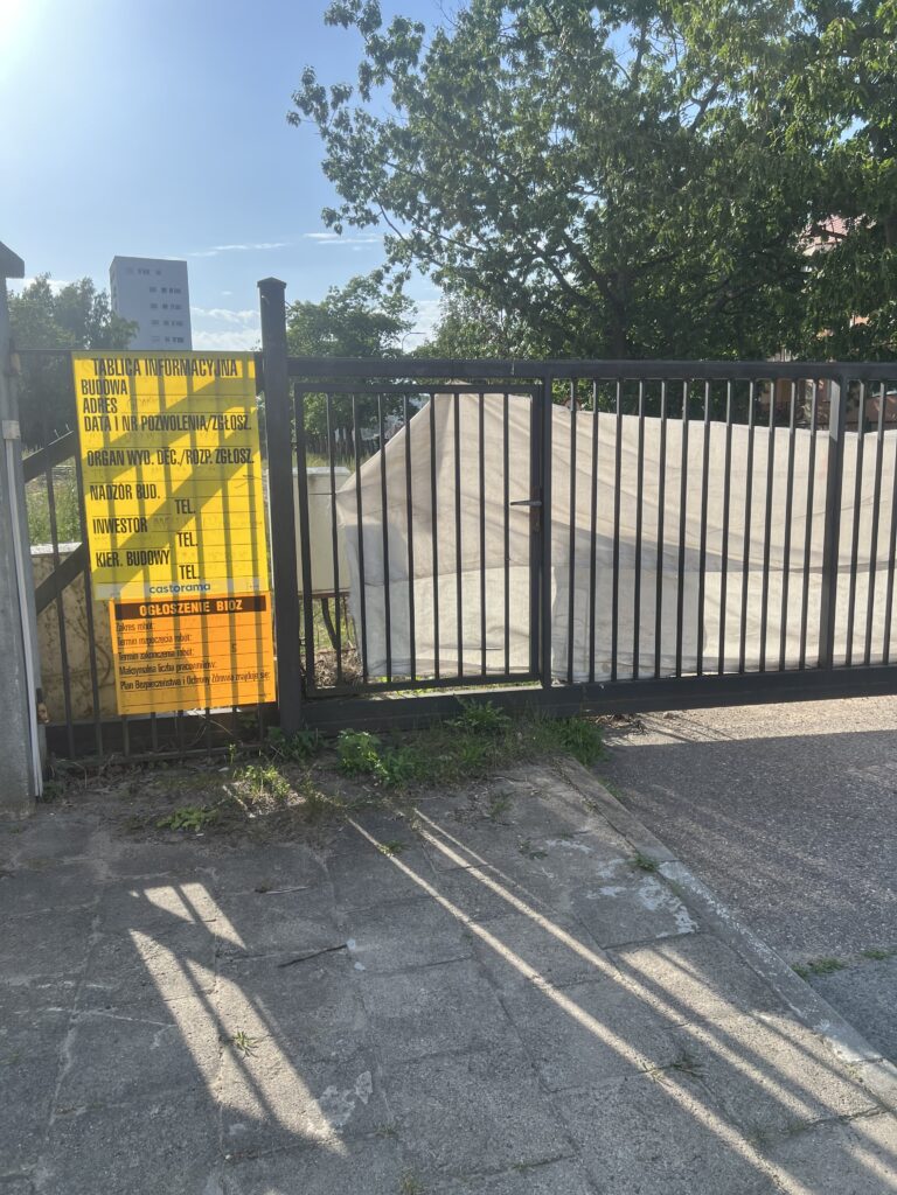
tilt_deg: -6.2
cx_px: 448
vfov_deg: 67.3
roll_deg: +0.1
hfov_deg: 53.1
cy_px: 598
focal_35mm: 26
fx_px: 898
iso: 50
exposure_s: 1/2841
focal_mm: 5.7
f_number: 1.5
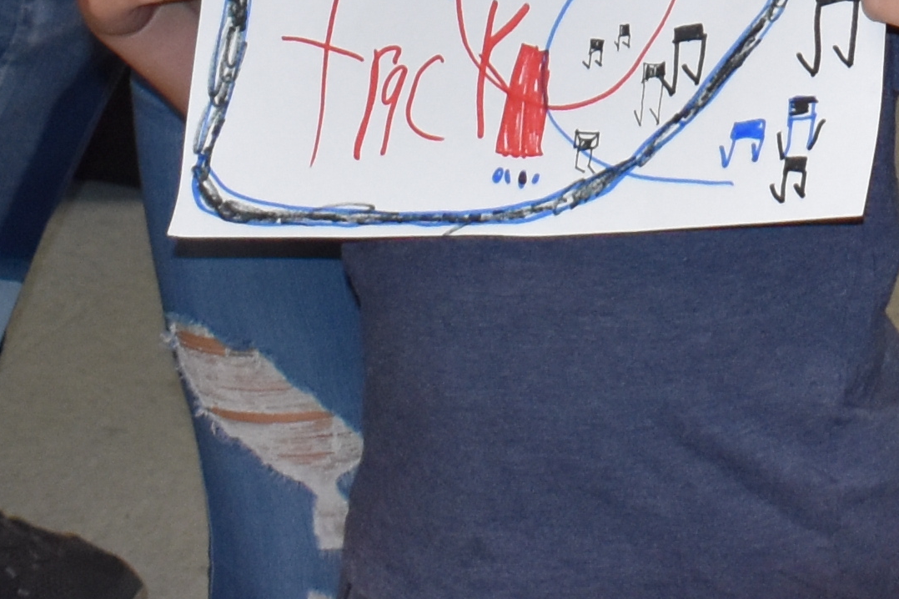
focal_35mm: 209
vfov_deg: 6.2
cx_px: 1133
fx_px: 5212
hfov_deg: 9.7
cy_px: -1010
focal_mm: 25
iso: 800
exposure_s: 1/80
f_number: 4.5
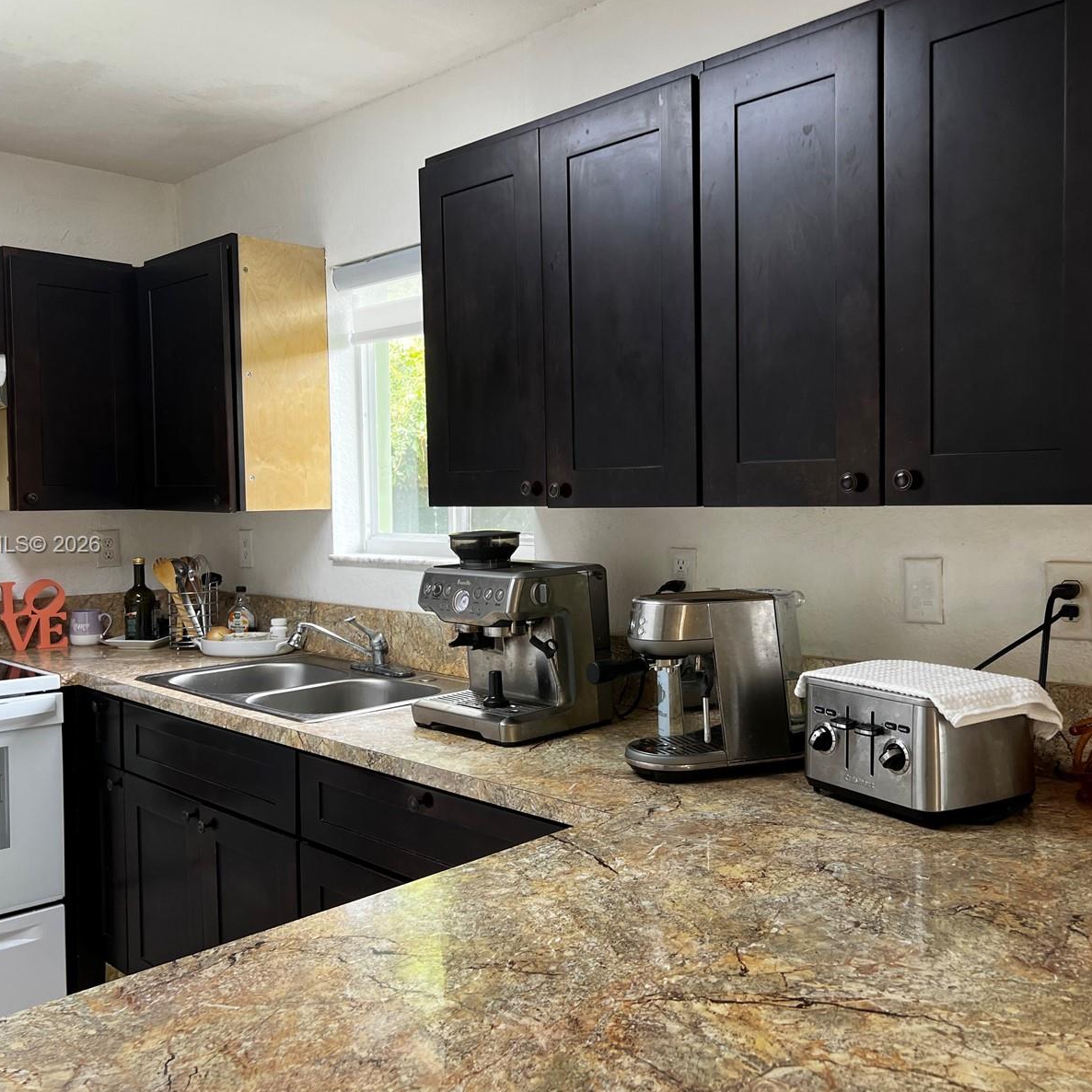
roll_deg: +1.4
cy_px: 546
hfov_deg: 52.5
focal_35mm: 31
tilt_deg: -3.3
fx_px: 1106
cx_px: 551
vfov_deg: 52.5
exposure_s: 1/60
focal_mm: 5.7
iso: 80
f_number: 1.5
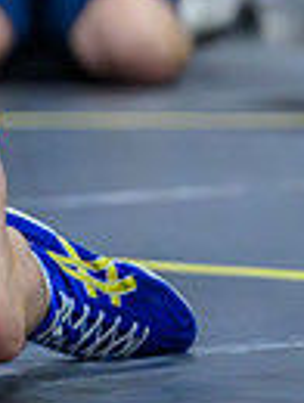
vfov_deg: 3.0
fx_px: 7598
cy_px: -24
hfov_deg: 2.3
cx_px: -743
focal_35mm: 651
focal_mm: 120
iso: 16000
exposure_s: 1/800
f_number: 2.8
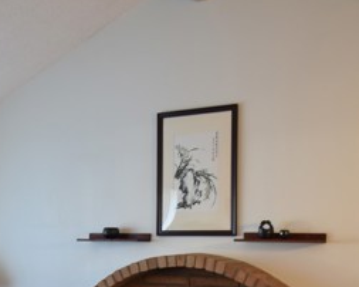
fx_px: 733
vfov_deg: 21.5
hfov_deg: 26.7
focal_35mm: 69
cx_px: 47
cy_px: 275
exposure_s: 1/60
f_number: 2.8
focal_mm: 29
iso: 800
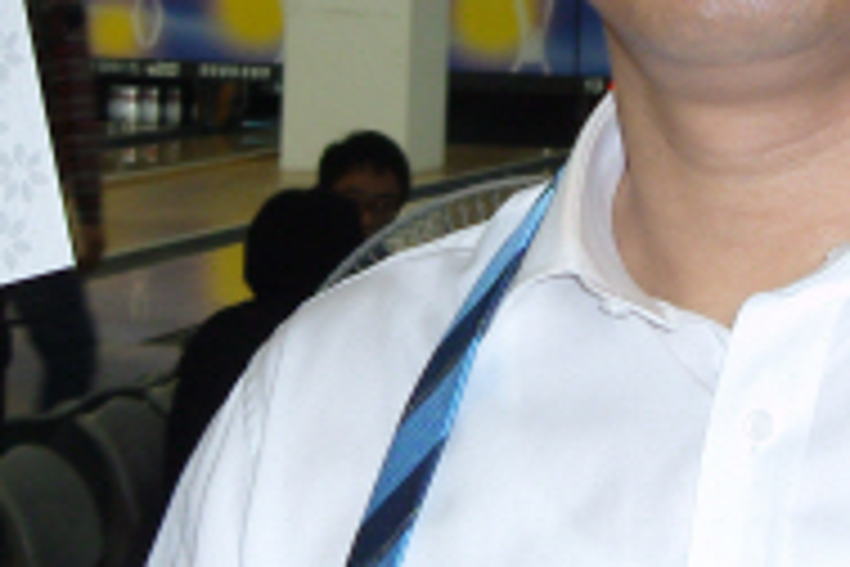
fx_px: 3069
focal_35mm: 130
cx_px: 427
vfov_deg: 10.5
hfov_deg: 15.8
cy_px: 158
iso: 80
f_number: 2.8
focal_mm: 6.2
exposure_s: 1/40
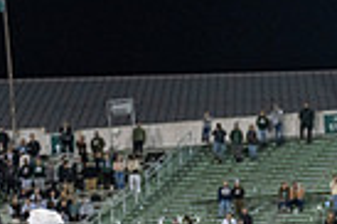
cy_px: 410
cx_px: 659
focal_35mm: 220
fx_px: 2057
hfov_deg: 8.9
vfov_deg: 6.1
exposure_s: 1/500
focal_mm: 52
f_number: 3.2
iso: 1250
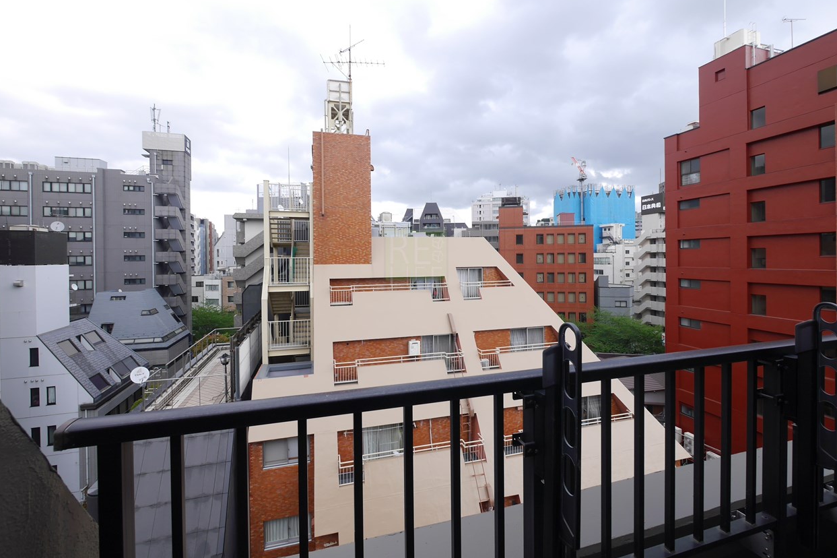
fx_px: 349
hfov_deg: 100.4
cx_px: 416
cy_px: 260
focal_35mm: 15
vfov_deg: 77.2
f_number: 5.6
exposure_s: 1/200
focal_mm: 7
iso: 160
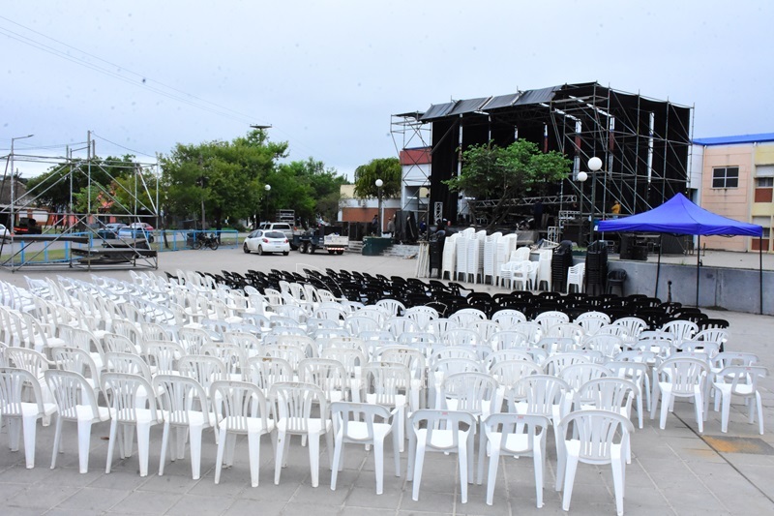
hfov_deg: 55.1
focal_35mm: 34
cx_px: 387
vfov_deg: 38.3
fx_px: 742
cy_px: 258
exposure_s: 1/250
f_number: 25
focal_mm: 23
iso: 4000
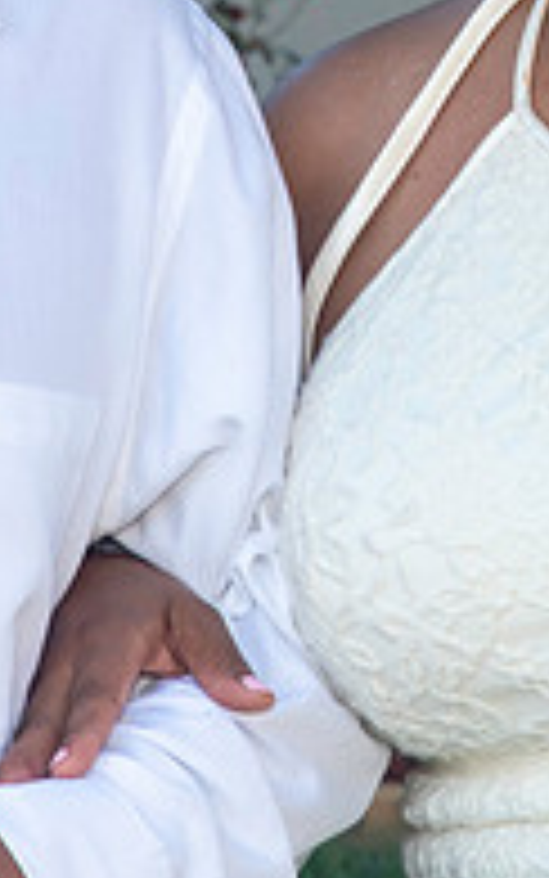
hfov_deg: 3.4
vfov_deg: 5.5
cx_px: 372
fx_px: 9114
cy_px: 18
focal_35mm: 381
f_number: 9
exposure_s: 1/250
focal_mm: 72
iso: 400
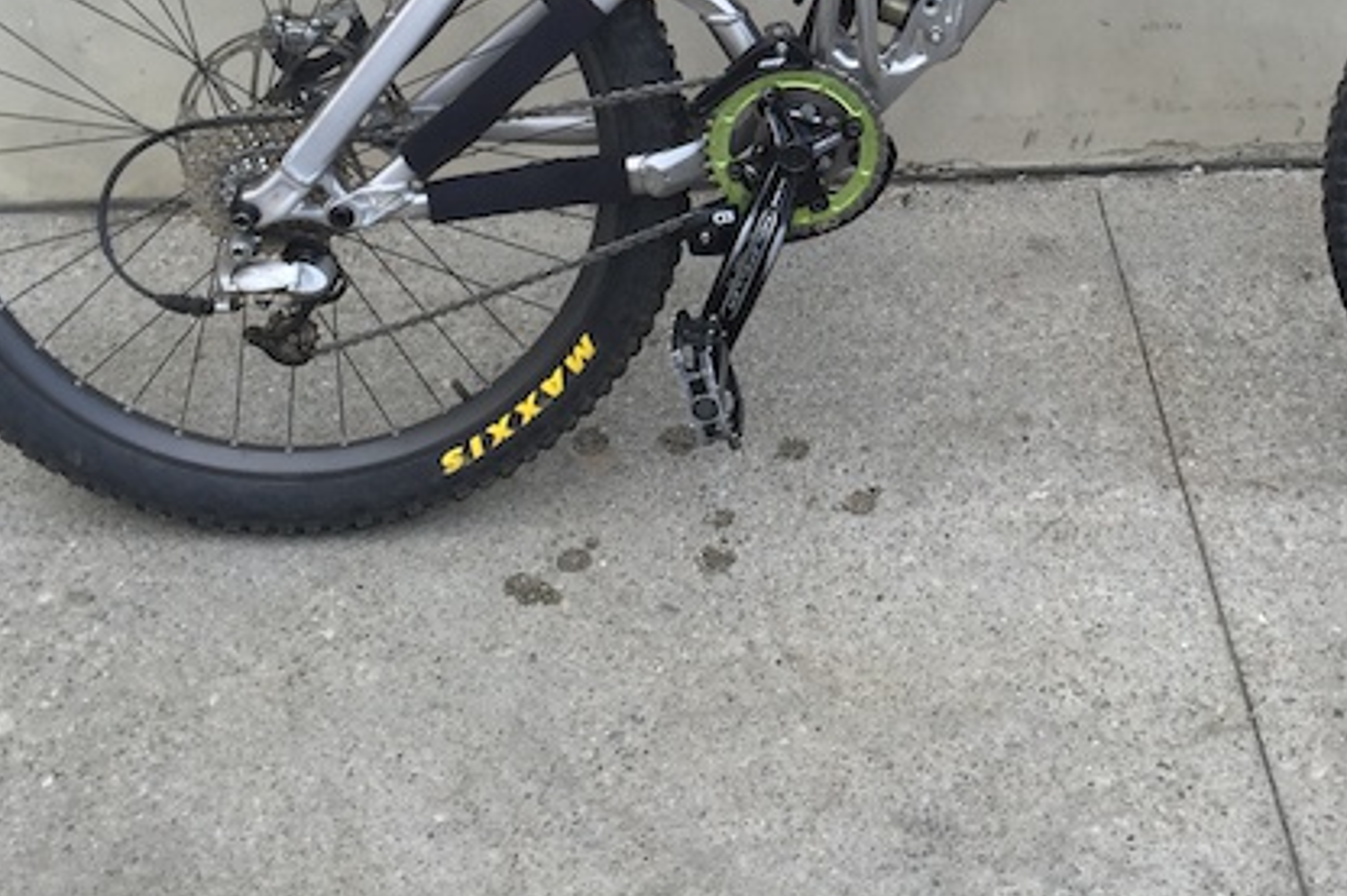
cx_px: 984
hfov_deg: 33.9
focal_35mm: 58
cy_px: -55
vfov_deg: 22.2
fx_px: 2169
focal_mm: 4.15
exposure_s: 1/163
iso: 32
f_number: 2.2
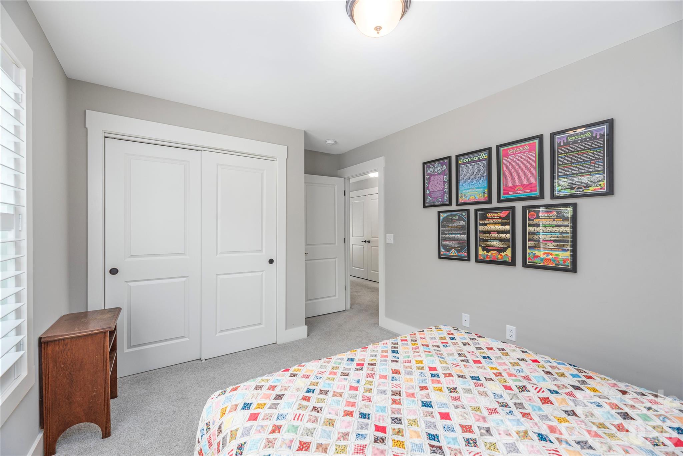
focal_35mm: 14
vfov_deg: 81.2
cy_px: 228
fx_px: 266
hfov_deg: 104.2
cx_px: 342
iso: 320
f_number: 8
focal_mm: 14
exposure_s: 1/100
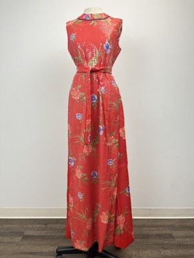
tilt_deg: -6.3
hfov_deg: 53.1
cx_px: 97
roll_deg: +0.1
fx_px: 194
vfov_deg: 67.3
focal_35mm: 26
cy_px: 129
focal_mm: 5.1
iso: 40
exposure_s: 1/120
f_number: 1.6
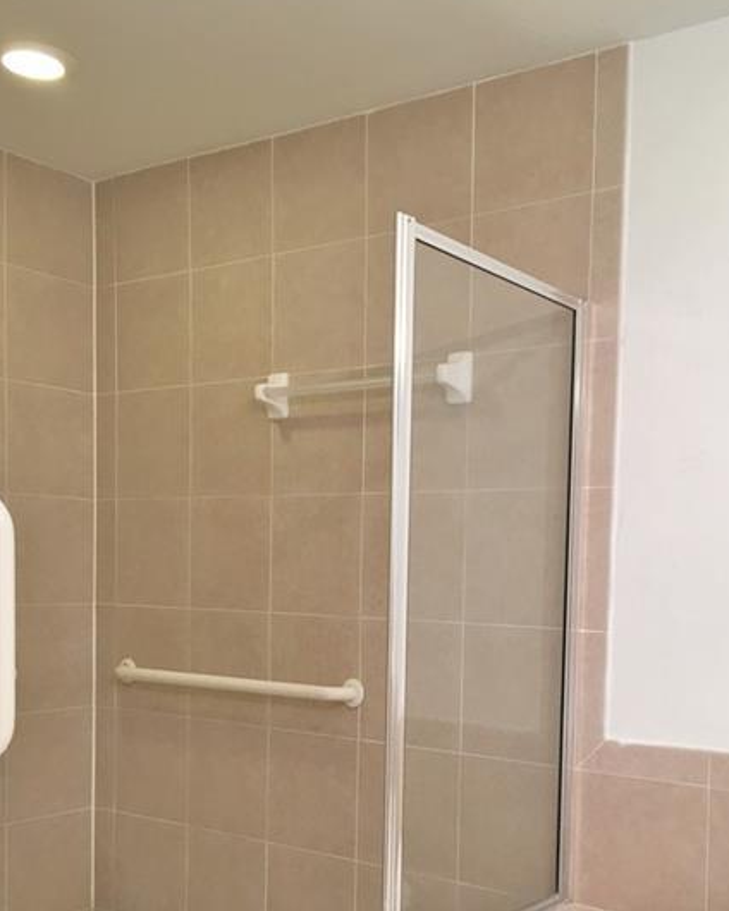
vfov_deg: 43.9
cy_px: 638
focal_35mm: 41
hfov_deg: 36.3
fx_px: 1106
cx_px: 452
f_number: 2.2
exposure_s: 1/30
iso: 80
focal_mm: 4.15
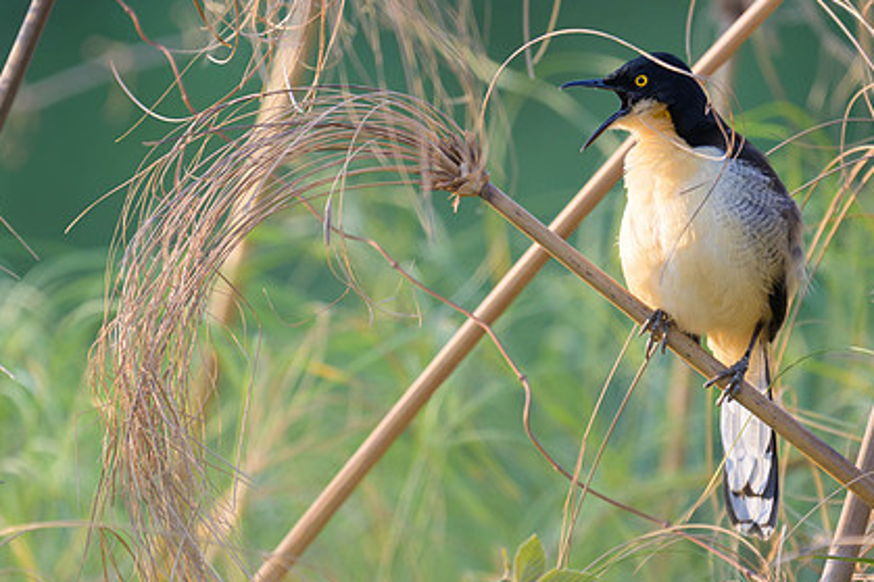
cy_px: 321
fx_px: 39507
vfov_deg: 0.8
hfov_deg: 1.3
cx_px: 432
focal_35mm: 1628
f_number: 4
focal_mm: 560
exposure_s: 1/320
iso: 200
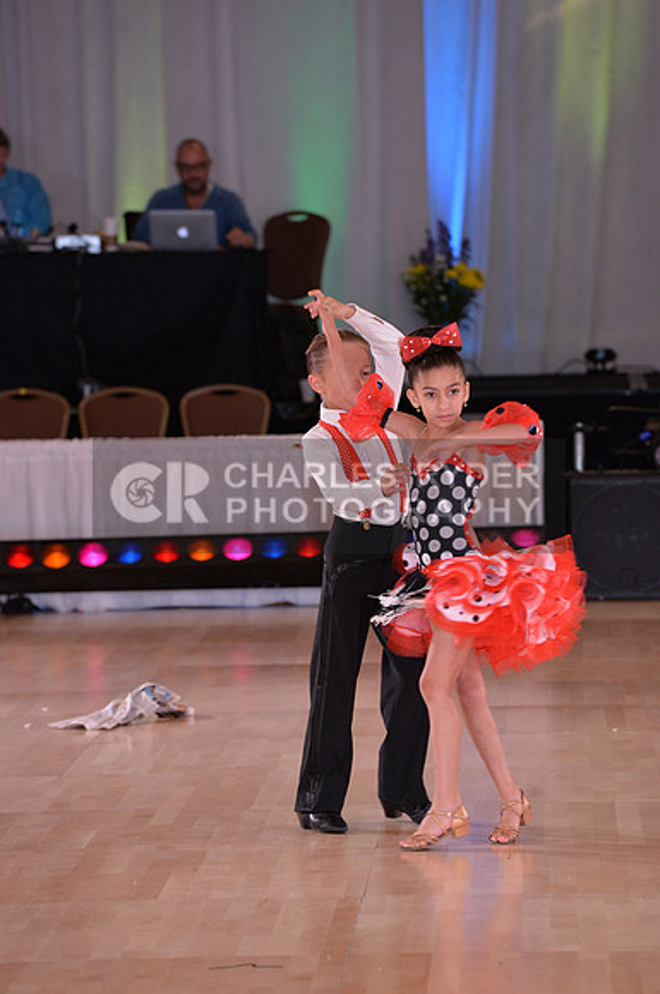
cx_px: 330
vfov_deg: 10.3
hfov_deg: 6.8
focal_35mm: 200
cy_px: 497
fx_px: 5516
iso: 2000
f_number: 5.6
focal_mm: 200
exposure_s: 1/250
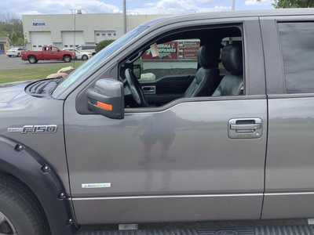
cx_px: 157
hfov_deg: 58.4
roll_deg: +0.8
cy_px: 118
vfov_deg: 45.4
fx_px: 281
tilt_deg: -17.0
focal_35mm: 31
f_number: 2.4
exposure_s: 1/416
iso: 25
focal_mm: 3.3
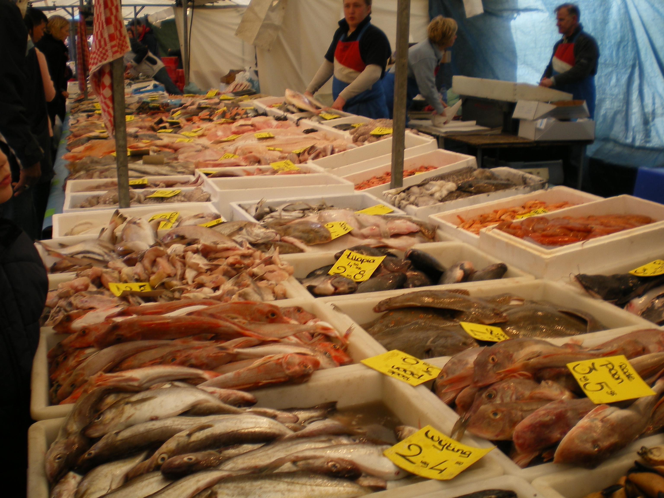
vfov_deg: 37.7
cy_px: 249
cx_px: 332
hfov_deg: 49.0
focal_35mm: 38
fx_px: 729
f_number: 3.1
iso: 64
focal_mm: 6.3
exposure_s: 1/160
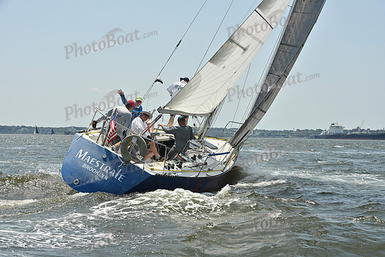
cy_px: 128
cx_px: 192
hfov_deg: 28.8
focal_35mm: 70
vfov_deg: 19.5
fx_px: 749
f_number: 10
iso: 320
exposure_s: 1/1250
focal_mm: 70
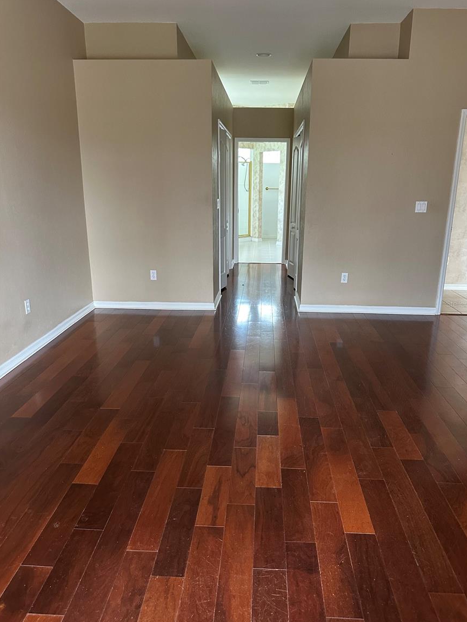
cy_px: 303
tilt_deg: -13.2
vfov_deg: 69.4
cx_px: 241
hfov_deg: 54.9
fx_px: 450
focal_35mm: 25
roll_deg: -0.5
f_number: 1.78
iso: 400
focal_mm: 6.86
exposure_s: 1/60
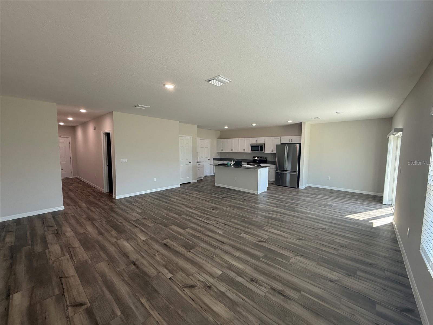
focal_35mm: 14
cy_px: 162
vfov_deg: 85.7
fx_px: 175
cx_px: 216
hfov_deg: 102.1
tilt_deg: -3.6
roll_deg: +0.1
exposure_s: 1/120
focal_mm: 2.22
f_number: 2.2
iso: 125
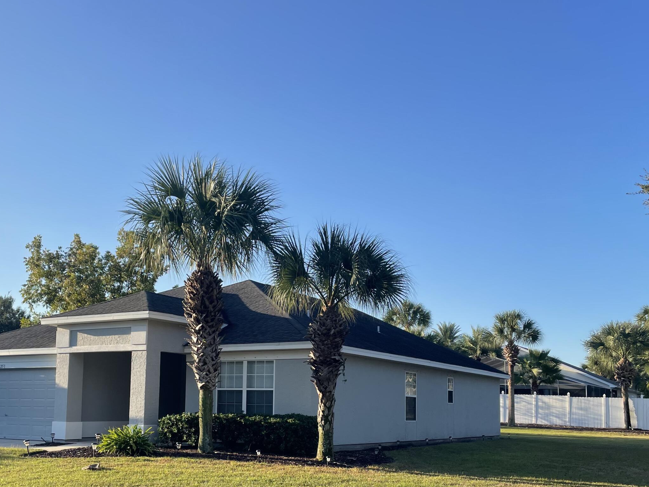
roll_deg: -0.5
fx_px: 712
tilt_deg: +4.5
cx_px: 253
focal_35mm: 38
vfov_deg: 37.0
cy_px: 351
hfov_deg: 48.6
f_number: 1.6
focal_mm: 4.2
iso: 32
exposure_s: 1/1984
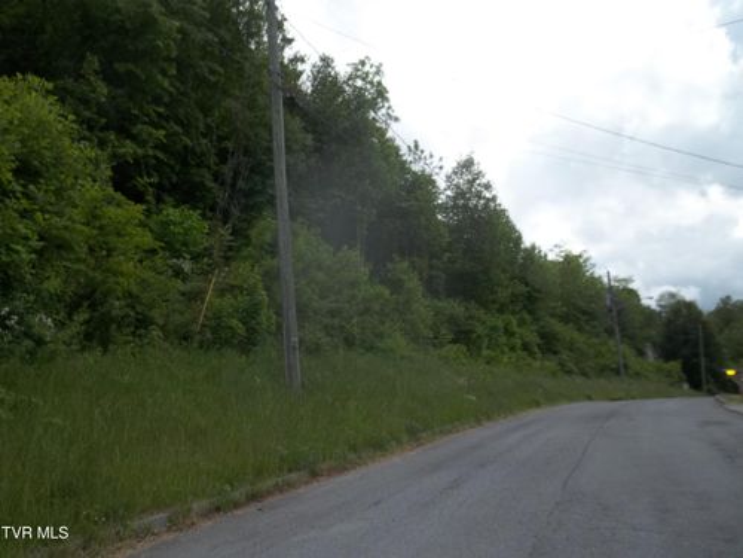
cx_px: 372
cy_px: 279
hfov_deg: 55.4
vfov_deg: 42.9
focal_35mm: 33
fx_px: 708
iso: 64
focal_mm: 5.9
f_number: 3.3
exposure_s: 1/640
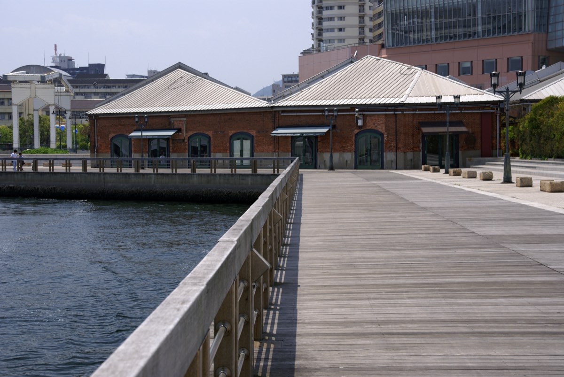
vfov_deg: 18.2
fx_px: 1176
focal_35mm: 75
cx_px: 282
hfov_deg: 27.0
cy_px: 188
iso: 125
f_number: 9
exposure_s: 1/100
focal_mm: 50
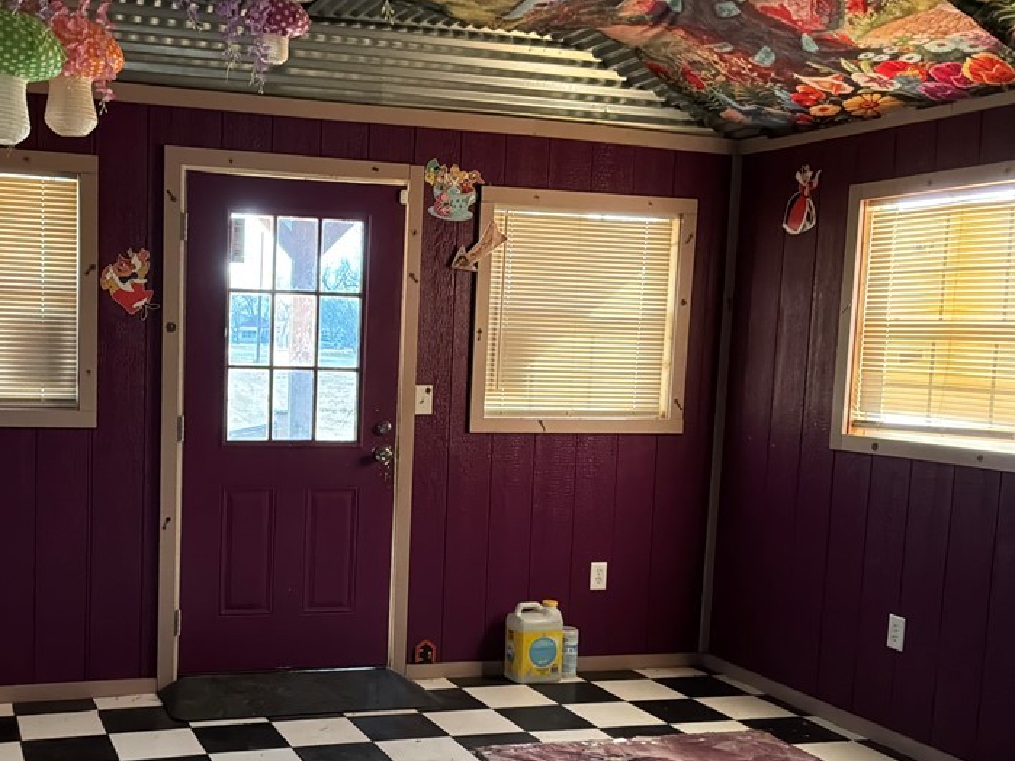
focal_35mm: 41
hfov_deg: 45.0
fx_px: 1202
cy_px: 472
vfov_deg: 35.0
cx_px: 322
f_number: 1.8
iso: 200
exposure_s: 1/60
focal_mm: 3
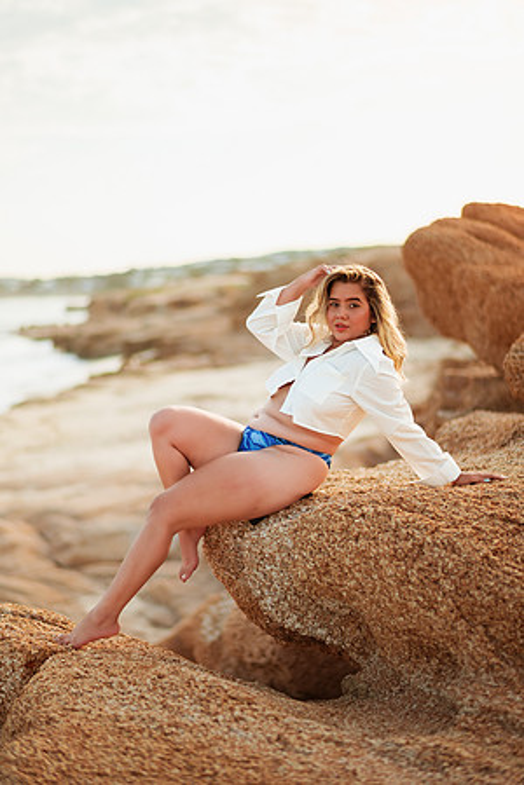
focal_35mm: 58
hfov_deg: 23.4
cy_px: 392
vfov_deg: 34.5
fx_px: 1266
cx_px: 262
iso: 80
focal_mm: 58
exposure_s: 1/4000
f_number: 1.4
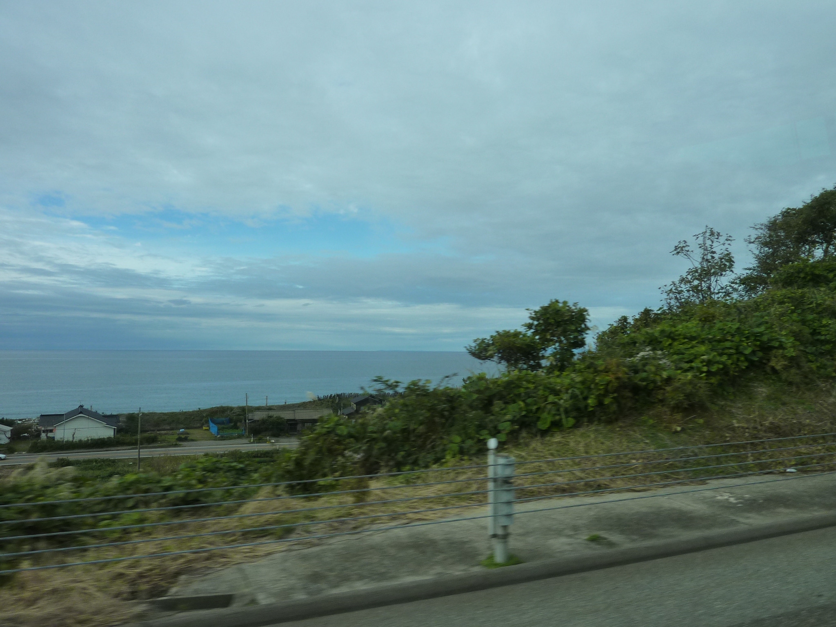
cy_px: 314
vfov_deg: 54.9
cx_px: 418
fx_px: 604
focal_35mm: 25
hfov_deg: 69.4
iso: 125
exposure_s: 1/400
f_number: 4
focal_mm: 4.1
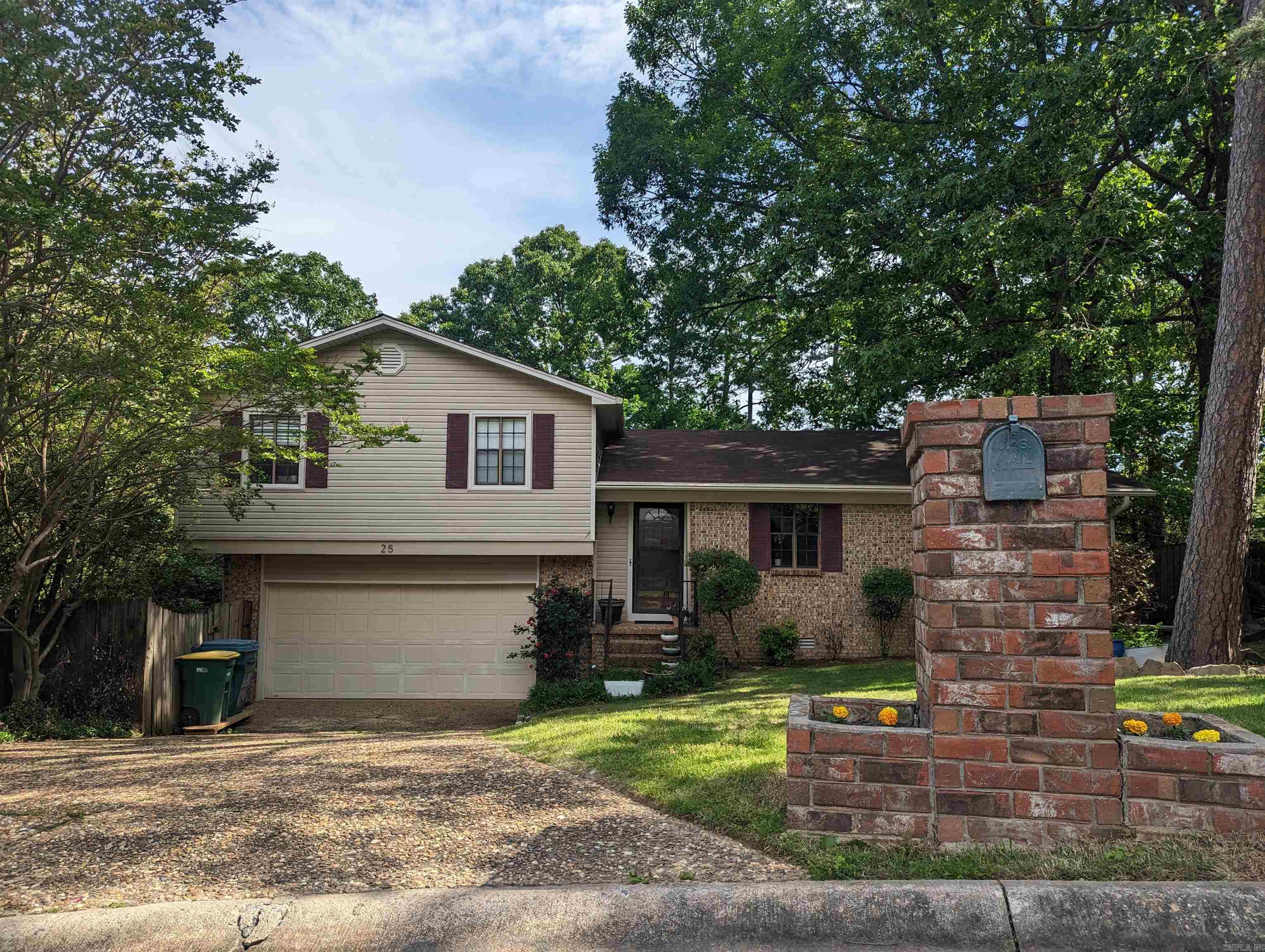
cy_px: 476
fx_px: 878
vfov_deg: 56.9
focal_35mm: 24
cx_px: 632
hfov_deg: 71.5
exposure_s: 1/1689
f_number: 1.85
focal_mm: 6.81
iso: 48
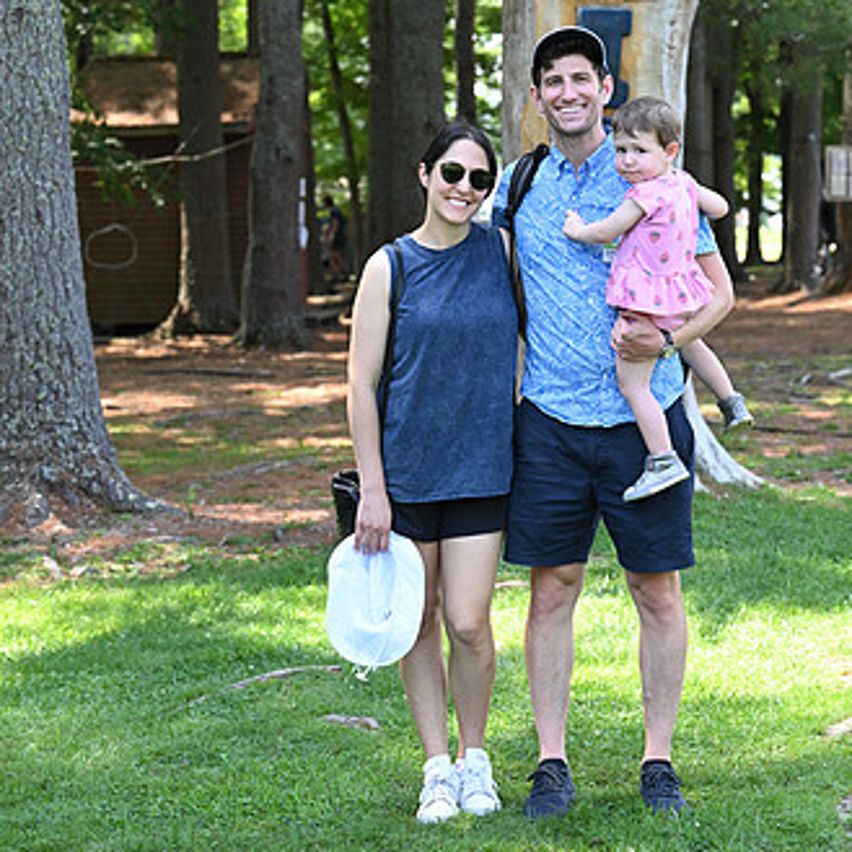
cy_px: 218
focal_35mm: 105
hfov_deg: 16.6
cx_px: 493
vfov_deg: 16.5
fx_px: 2924
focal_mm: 70
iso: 320
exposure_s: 1/250
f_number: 4.5
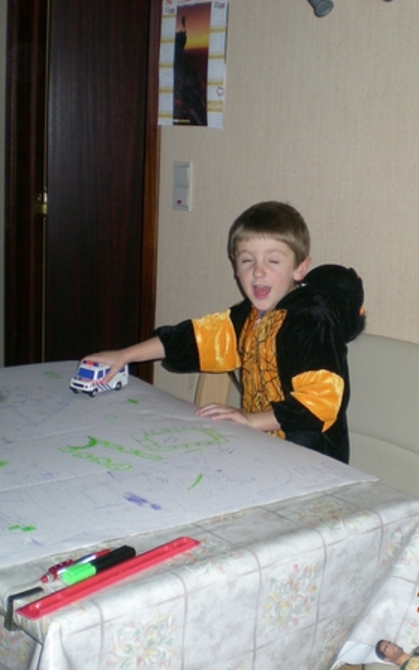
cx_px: 253
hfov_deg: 23.9
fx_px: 987
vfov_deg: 37.5
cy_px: 335
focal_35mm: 54
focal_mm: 6.3
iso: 170
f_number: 3.1
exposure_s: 1/60
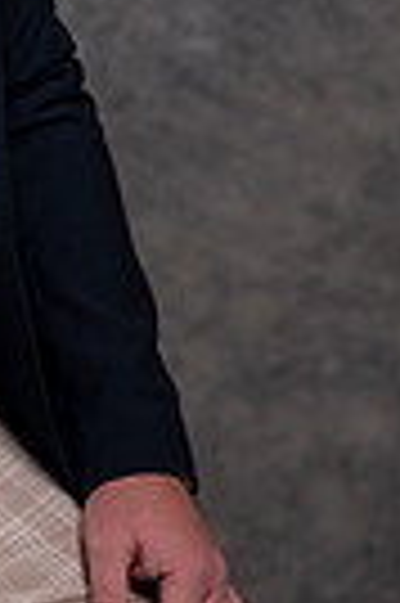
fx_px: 4762
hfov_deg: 4.8
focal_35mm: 285
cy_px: -140
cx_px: -252
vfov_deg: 7.2
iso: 100
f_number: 5
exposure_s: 1/200
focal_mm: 85
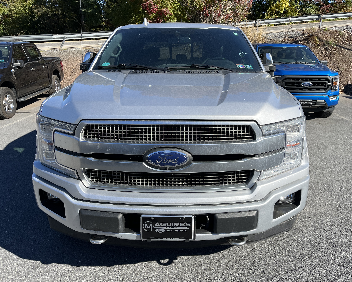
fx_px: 292
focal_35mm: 28
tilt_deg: -17.3
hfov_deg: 62.2
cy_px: 137
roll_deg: +0.7
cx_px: 185
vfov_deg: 51.5
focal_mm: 5.1
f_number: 1.6
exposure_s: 1/2222
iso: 50
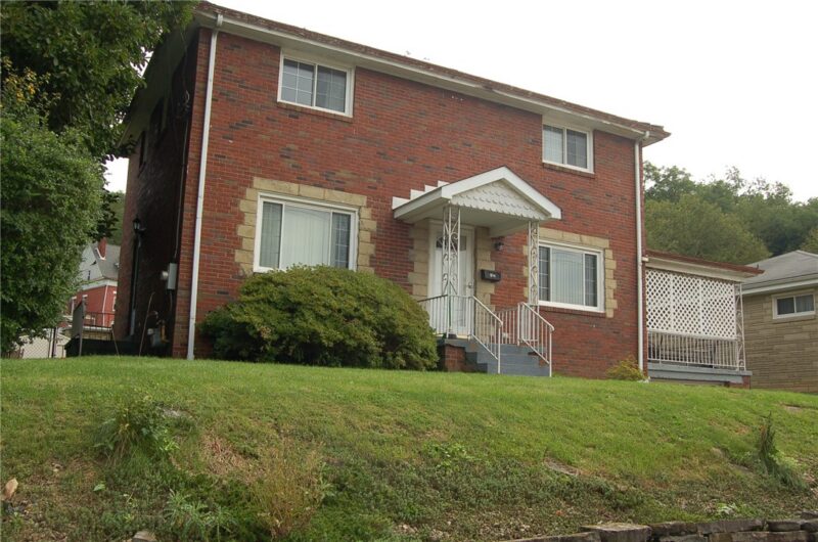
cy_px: 271
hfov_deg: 57.3
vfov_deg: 39.8
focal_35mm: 33
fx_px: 748
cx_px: 409
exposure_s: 1/200
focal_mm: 22
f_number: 7.1
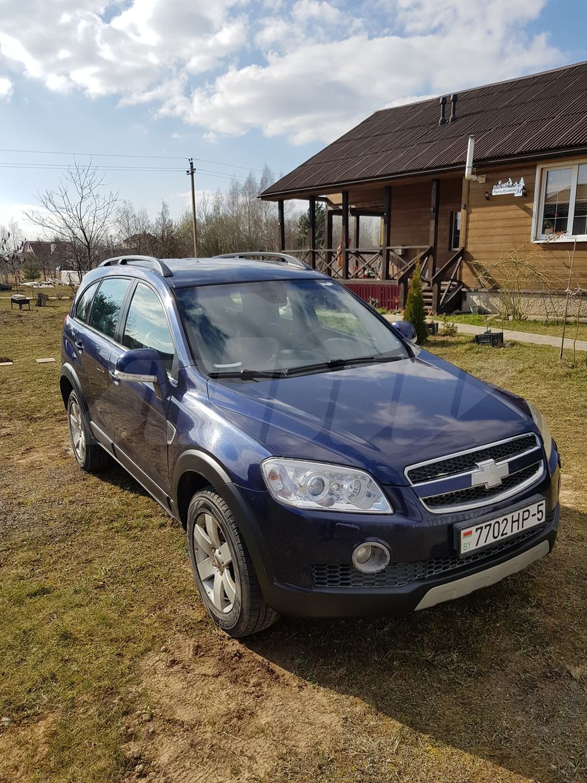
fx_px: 588
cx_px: 294
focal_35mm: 26
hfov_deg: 53.1
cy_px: 392
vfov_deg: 67.3
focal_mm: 4.2
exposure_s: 1/2536
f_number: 1.7
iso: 40
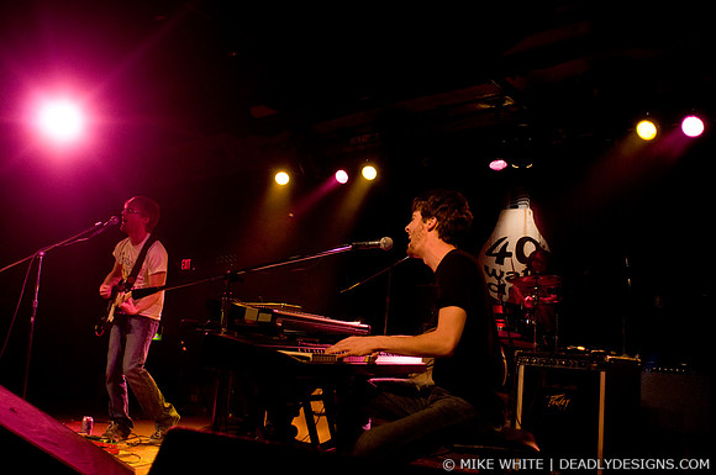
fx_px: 596
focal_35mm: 30
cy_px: 238
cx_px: 358
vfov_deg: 43.5
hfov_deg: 62.0
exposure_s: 1/80
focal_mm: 20
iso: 1250
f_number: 2.8
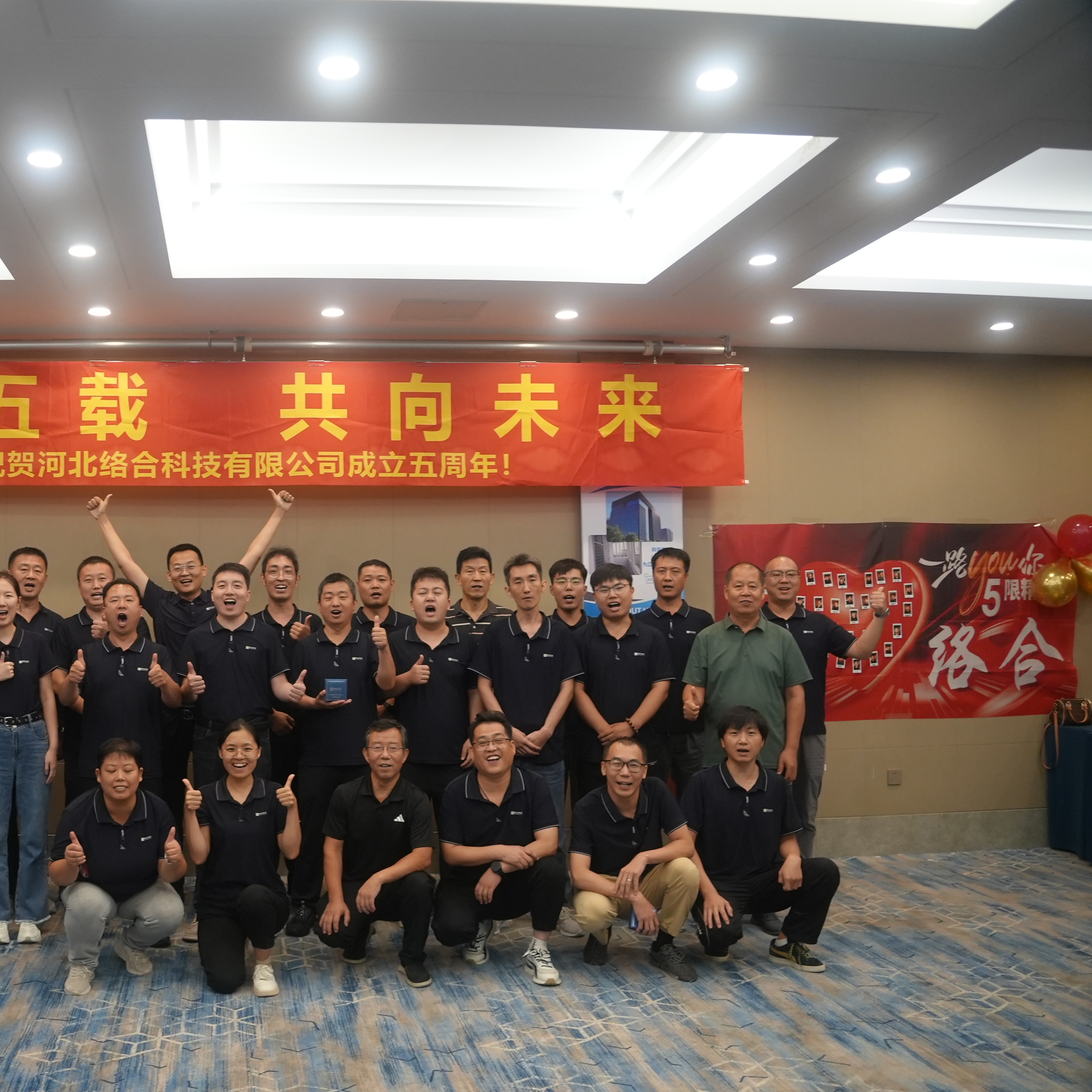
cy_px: 557
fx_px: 1392
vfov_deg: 42.8
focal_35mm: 39
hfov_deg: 41.5
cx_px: 267
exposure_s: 1/160
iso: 2500
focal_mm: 30
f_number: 4
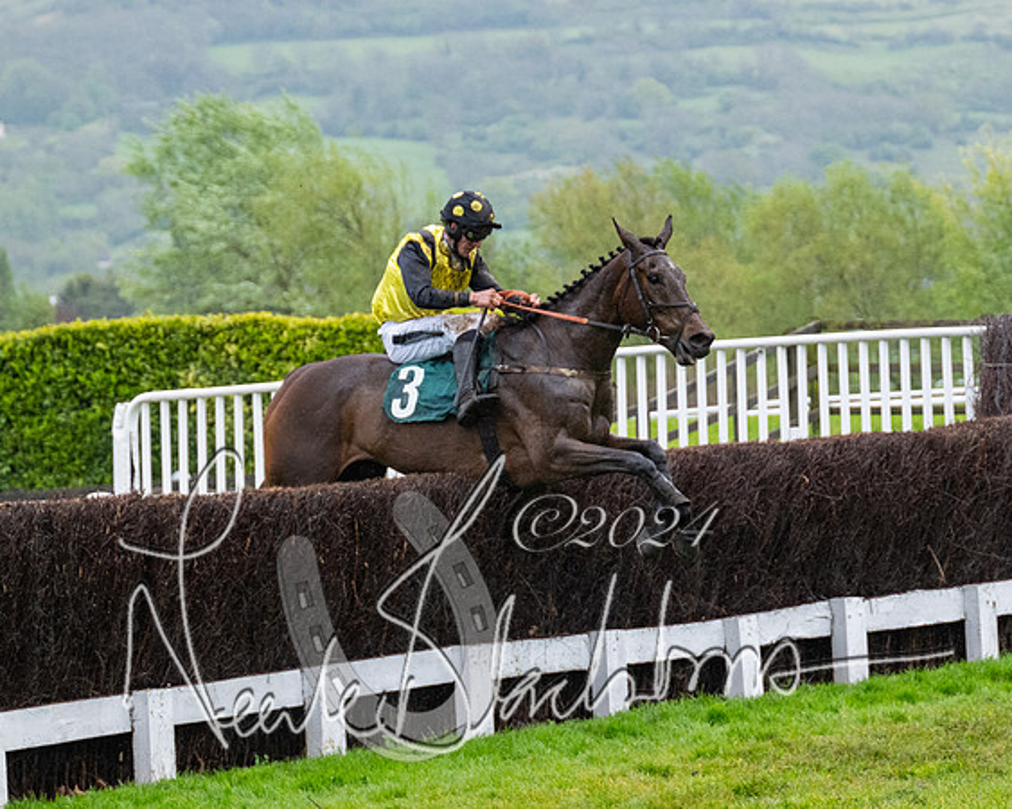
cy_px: 455
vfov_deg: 6.9
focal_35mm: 223
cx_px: 549
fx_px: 6691
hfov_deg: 8.6
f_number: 4
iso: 1000
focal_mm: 115
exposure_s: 1/1250
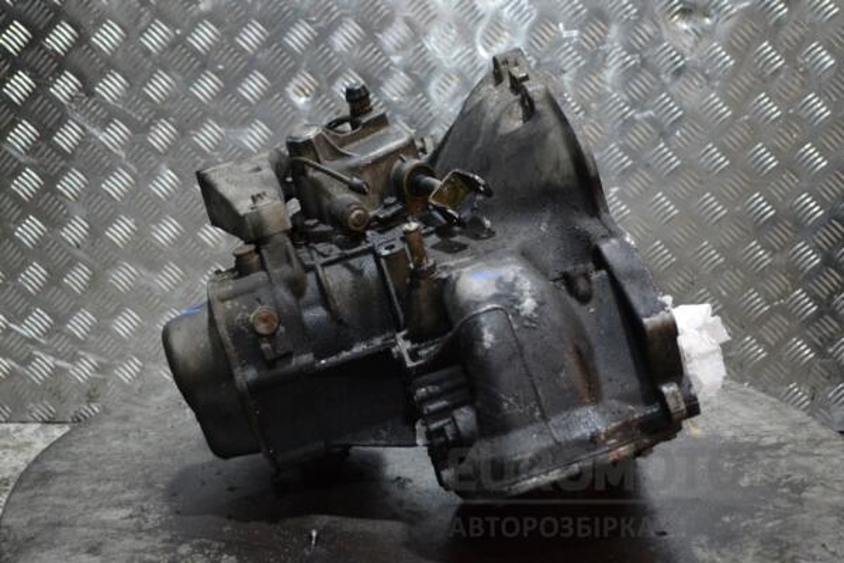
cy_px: 282
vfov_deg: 25.8
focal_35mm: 52
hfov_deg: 37.9
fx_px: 1231
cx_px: 422
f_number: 5
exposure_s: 1/30
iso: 1800
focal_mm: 35
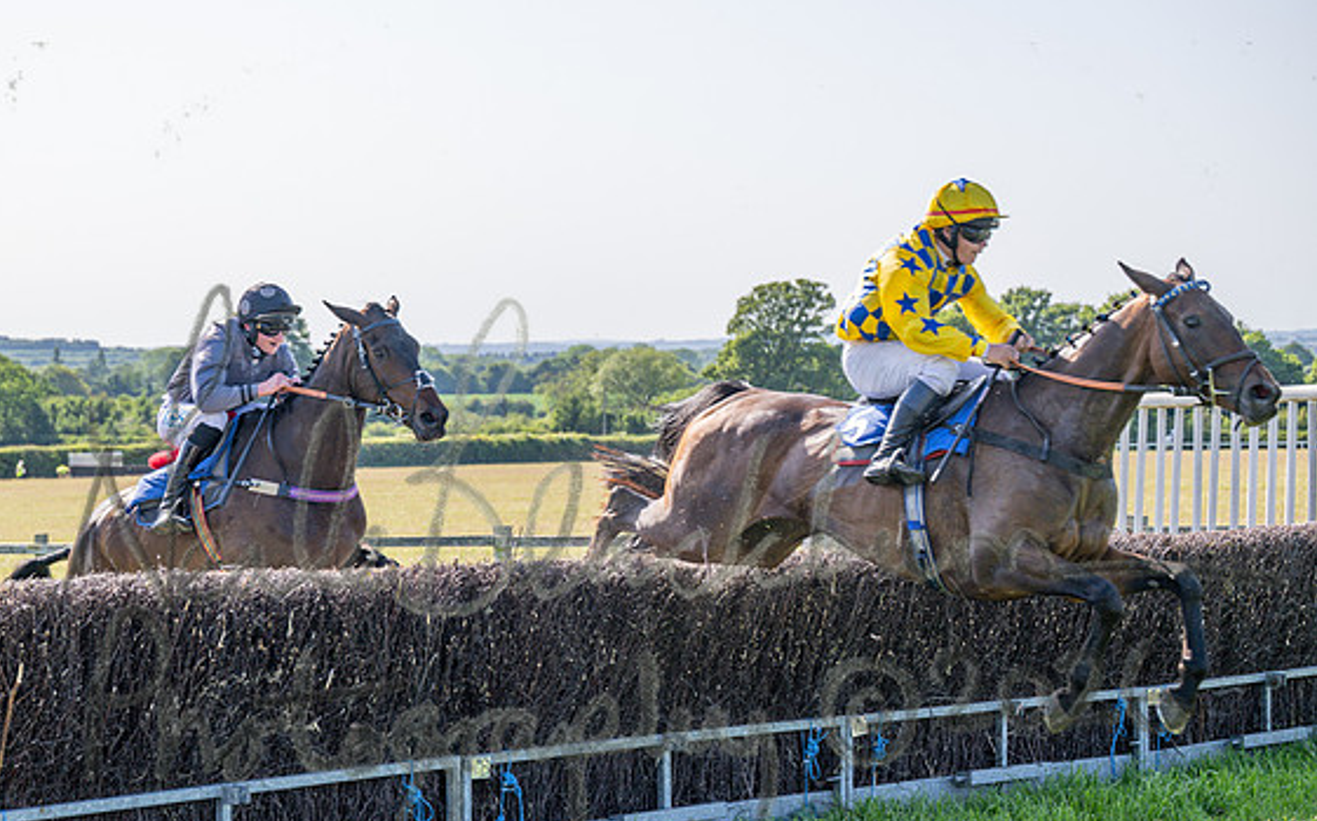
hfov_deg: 24.1
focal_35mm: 86
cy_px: 462
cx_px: 526
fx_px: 3085
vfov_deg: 15.2
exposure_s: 1/1600
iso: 200
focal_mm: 70
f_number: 4
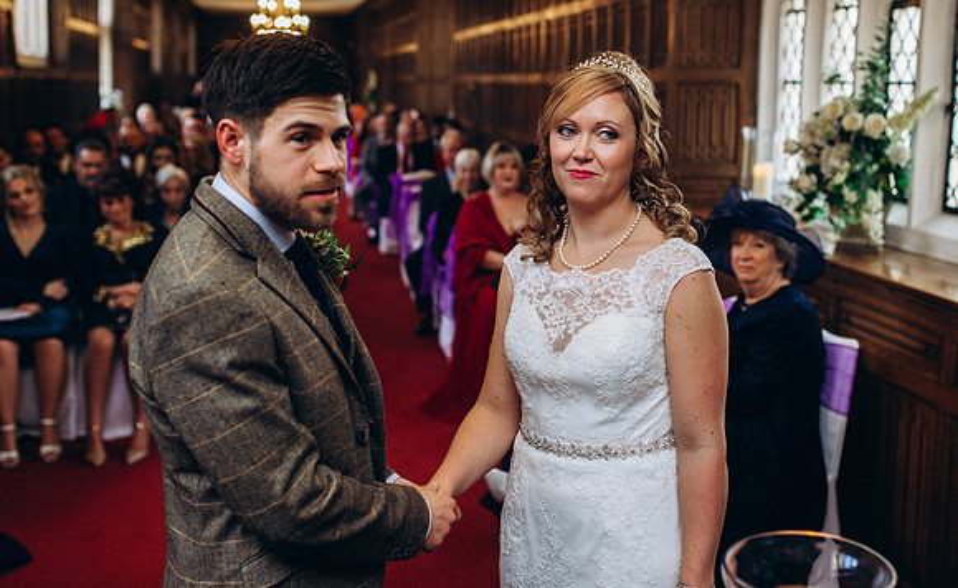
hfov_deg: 45.9
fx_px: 1124
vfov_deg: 29.1
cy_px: 203
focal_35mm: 43
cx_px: 578
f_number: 2.5
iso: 160
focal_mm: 35
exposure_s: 1/125
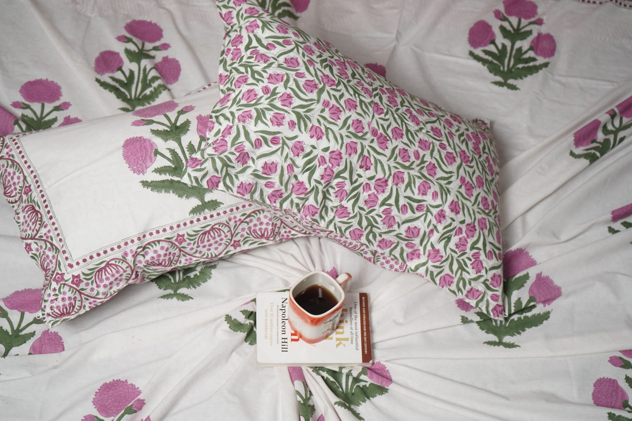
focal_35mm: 58
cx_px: 316
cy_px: 210
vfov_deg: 23.4
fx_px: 1018
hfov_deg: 34.5
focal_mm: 58
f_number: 5.6
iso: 320
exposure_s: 1/100
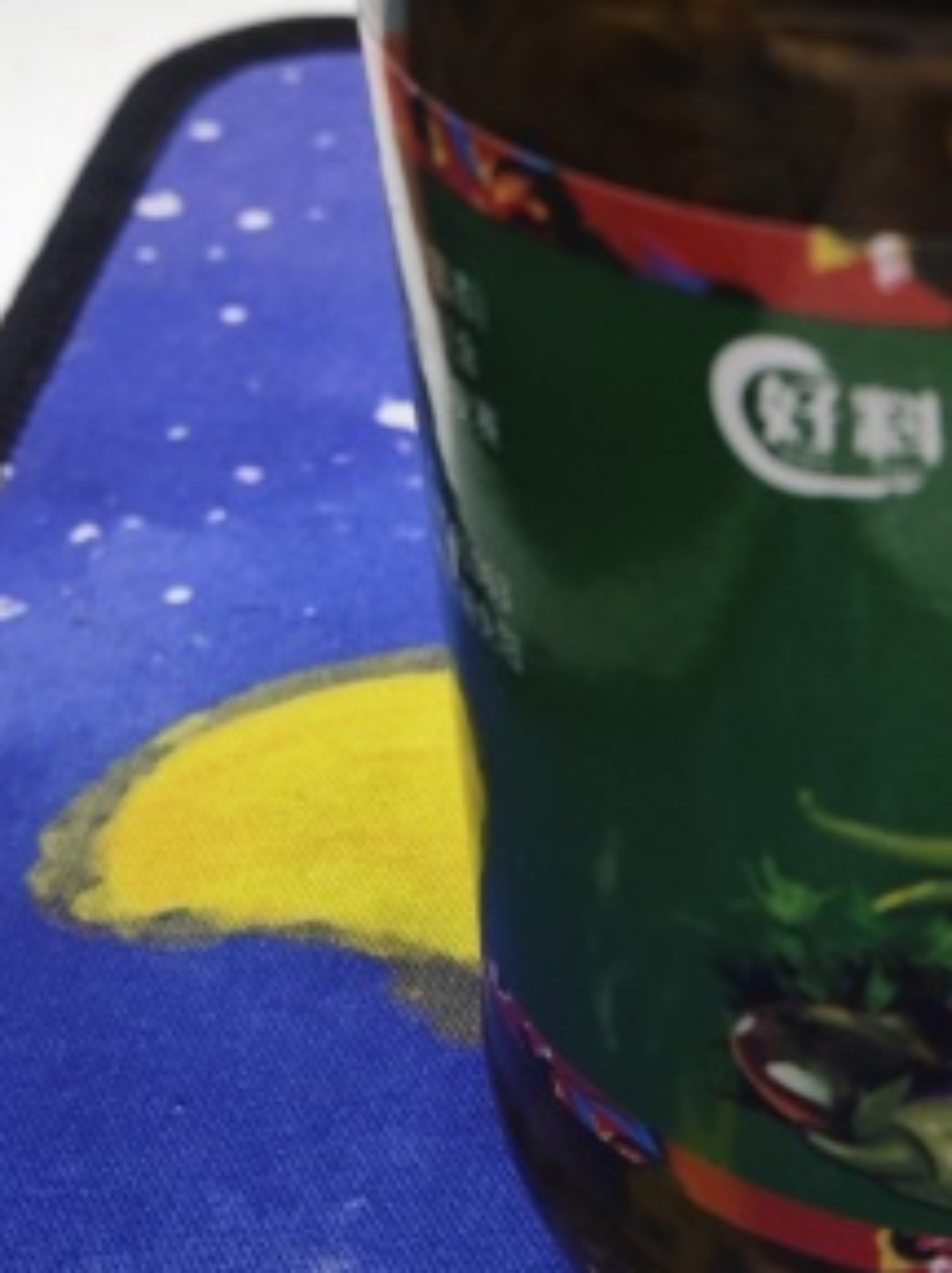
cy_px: 548
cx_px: 639
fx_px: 3124
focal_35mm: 85
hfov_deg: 17.3
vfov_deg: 23.0
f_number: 4
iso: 3200
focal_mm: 8.7
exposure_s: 1/100
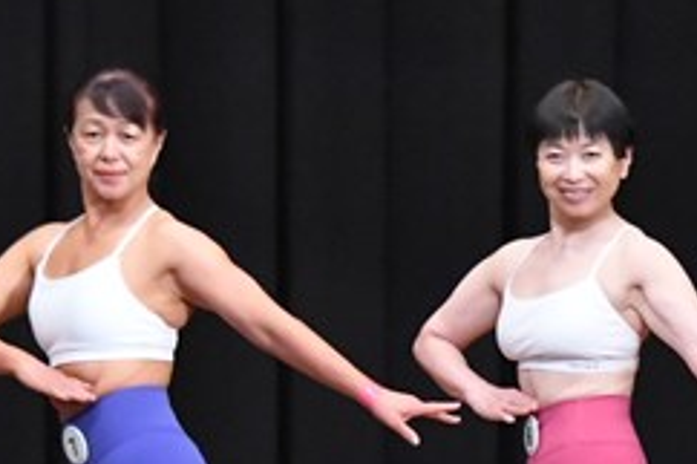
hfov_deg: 3.8
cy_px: 366
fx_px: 10409
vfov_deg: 2.6
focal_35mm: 538
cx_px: 618
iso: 8000
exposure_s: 1/400
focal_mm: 112
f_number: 5.6
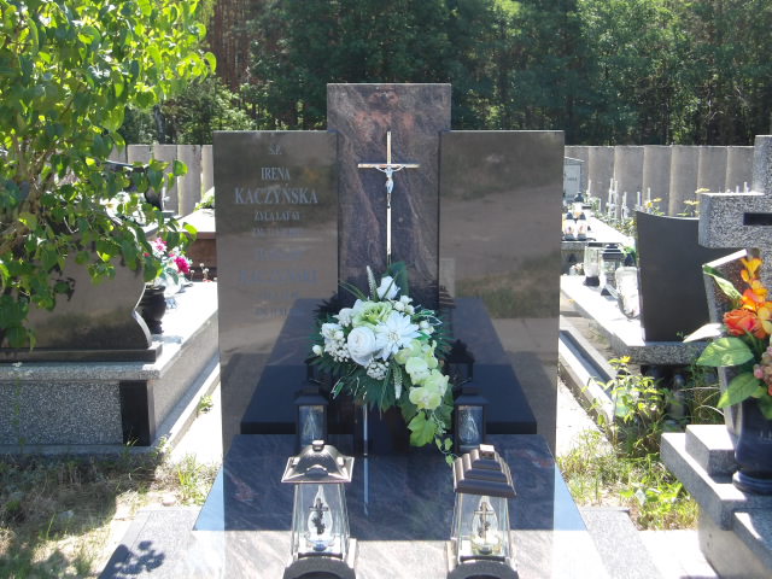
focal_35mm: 42
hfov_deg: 44.8
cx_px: 386
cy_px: 290
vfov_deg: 34.3
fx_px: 937
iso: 100
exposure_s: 1/187
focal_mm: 7.6
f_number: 3.7
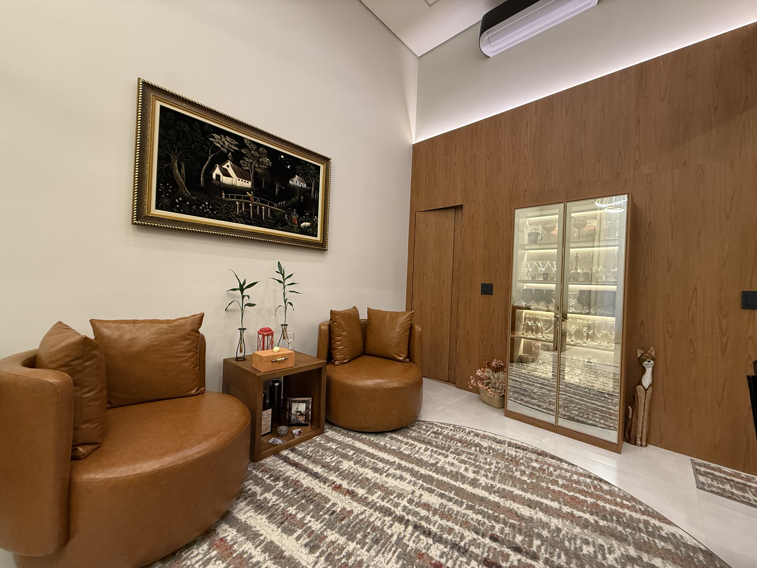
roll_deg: -2.9
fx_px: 306
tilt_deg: -0.1
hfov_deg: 102.1
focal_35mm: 14
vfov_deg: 85.7
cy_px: 284
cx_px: 378
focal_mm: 2.22
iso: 250
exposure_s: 1/60
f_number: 2.2
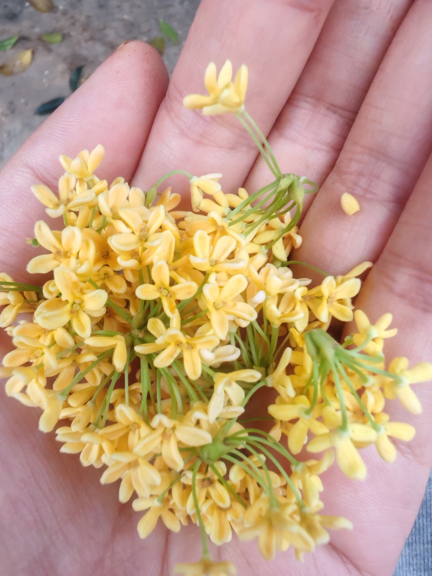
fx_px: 433
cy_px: 288
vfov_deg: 67.3
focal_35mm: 26
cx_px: 216
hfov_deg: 53.1
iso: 200
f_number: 2.2
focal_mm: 1.96
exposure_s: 1/100
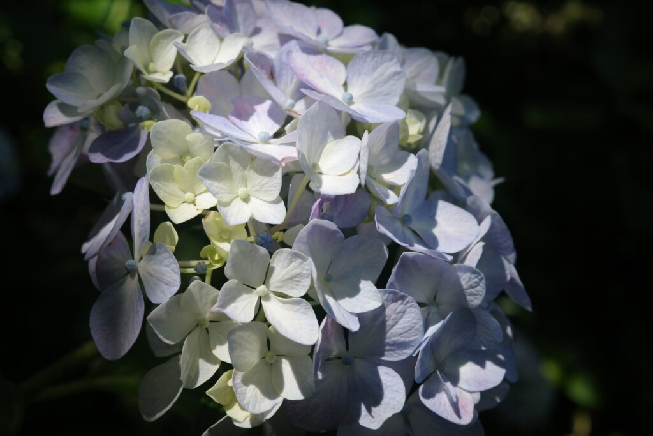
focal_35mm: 40
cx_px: 326
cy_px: 218
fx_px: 726
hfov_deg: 48.5
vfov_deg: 33.4
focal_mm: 26
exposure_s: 1/400
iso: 200
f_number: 5
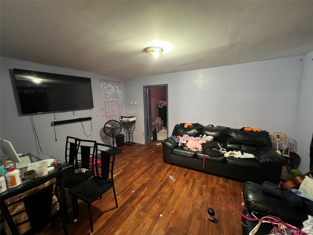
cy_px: 118
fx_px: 118
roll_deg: +1.0
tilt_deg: -8.4
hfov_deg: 106.2
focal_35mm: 13
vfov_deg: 89.9
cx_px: 156
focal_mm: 1.57
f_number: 1.8
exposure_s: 1/60
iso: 1000
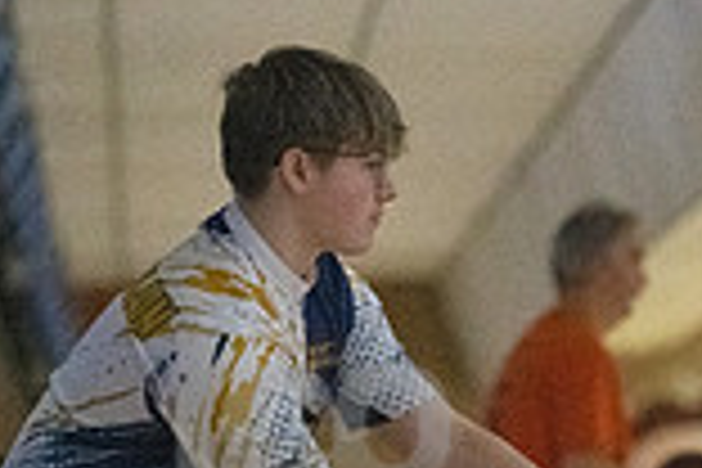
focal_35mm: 593
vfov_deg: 2.3
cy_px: 488
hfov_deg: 3.5
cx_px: 315
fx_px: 11563
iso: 10000
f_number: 4
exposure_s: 1/1000
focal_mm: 160
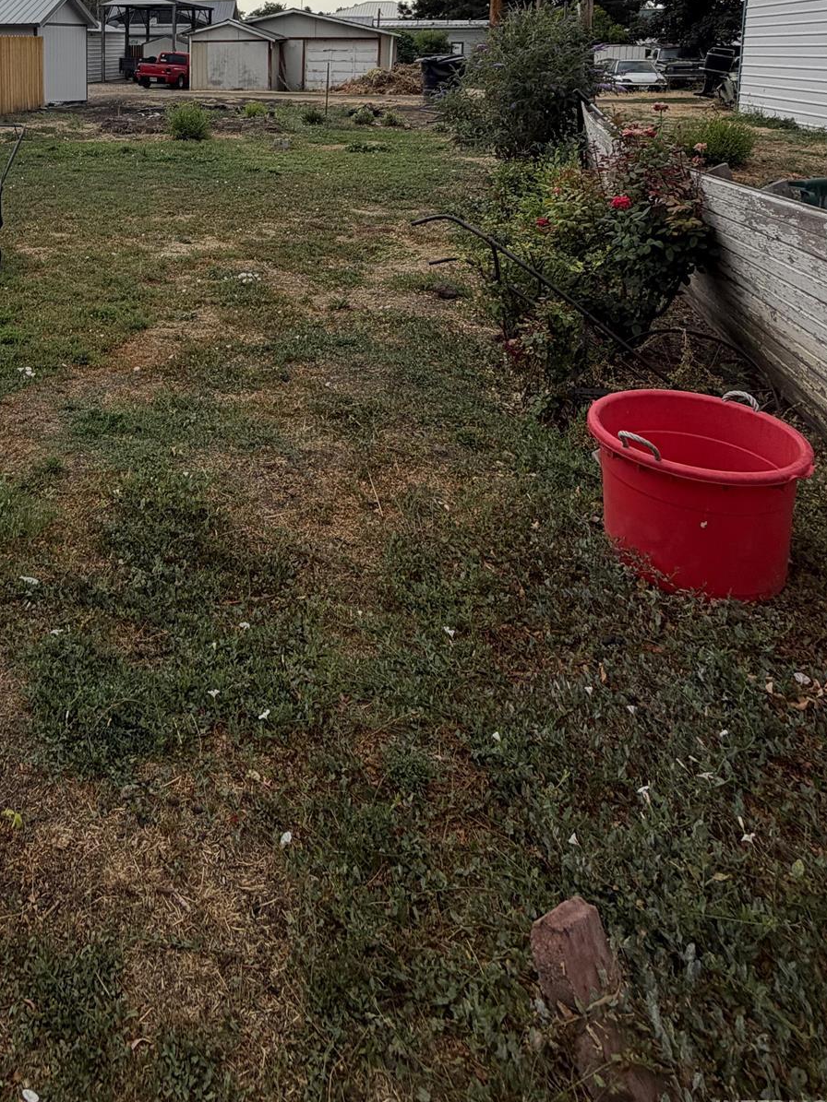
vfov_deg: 57.6
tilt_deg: -5.3
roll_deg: +0.6
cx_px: 131
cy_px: 143
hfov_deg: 47.6
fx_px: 860
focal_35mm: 27
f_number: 2.2
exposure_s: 1/770
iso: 25
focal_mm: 2.22
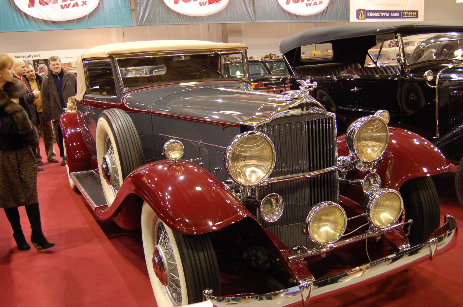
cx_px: 218
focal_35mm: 32
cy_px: 160
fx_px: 405
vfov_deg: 41.5
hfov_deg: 59.5
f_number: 3.5
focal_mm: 19
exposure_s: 1/25
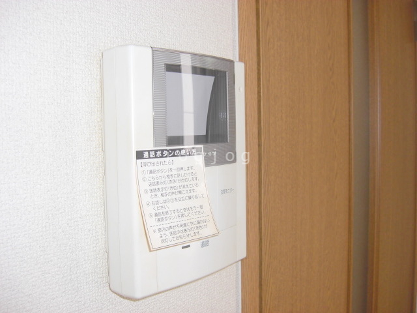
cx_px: 208
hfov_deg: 49.0
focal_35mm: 38
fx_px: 458
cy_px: 156
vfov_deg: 37.7
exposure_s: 1/80
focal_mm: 7.9
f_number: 2.8
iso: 100
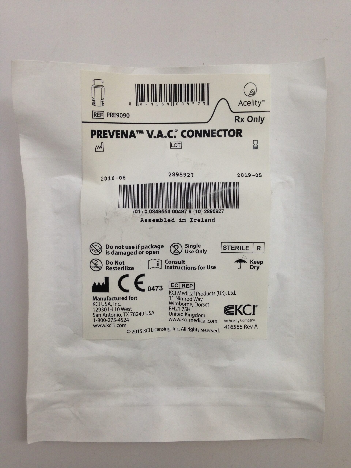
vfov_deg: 55.4
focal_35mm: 33
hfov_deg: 42.9
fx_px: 446
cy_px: 234
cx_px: 176
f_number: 2.4
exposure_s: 1/120
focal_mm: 4.12
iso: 64
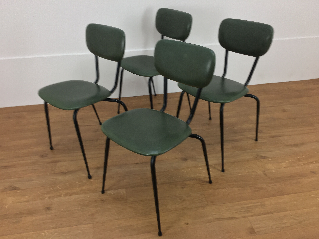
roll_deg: +0.2
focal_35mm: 29
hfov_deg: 61.7
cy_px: 120
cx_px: 160
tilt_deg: -30.9
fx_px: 267
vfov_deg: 48.2
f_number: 2.2
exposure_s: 1/33
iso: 32
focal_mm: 4.15
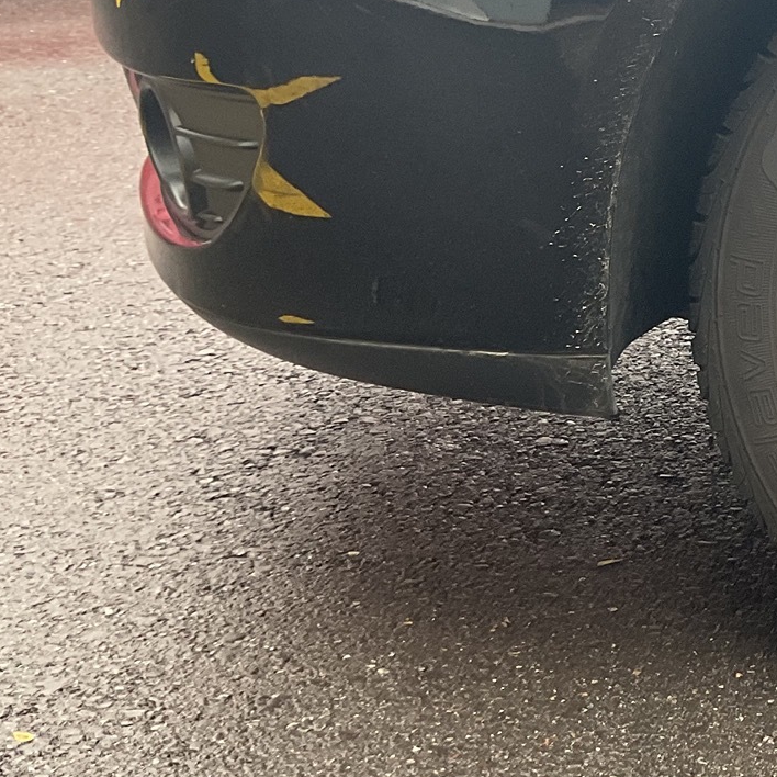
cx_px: 1081
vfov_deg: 23.4
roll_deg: +0.3
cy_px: 165
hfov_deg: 20.9
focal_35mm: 73
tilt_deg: -14.7
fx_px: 1854
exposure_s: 1/100
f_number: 1.8
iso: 50
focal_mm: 3
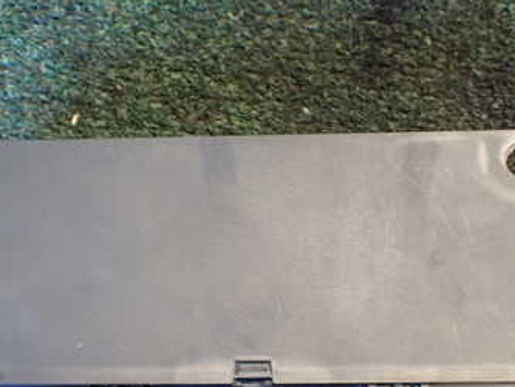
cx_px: 229
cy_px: 272
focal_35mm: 54
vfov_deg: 26.8
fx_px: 804
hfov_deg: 35.5
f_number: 2.3
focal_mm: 5.4
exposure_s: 1/50
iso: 800
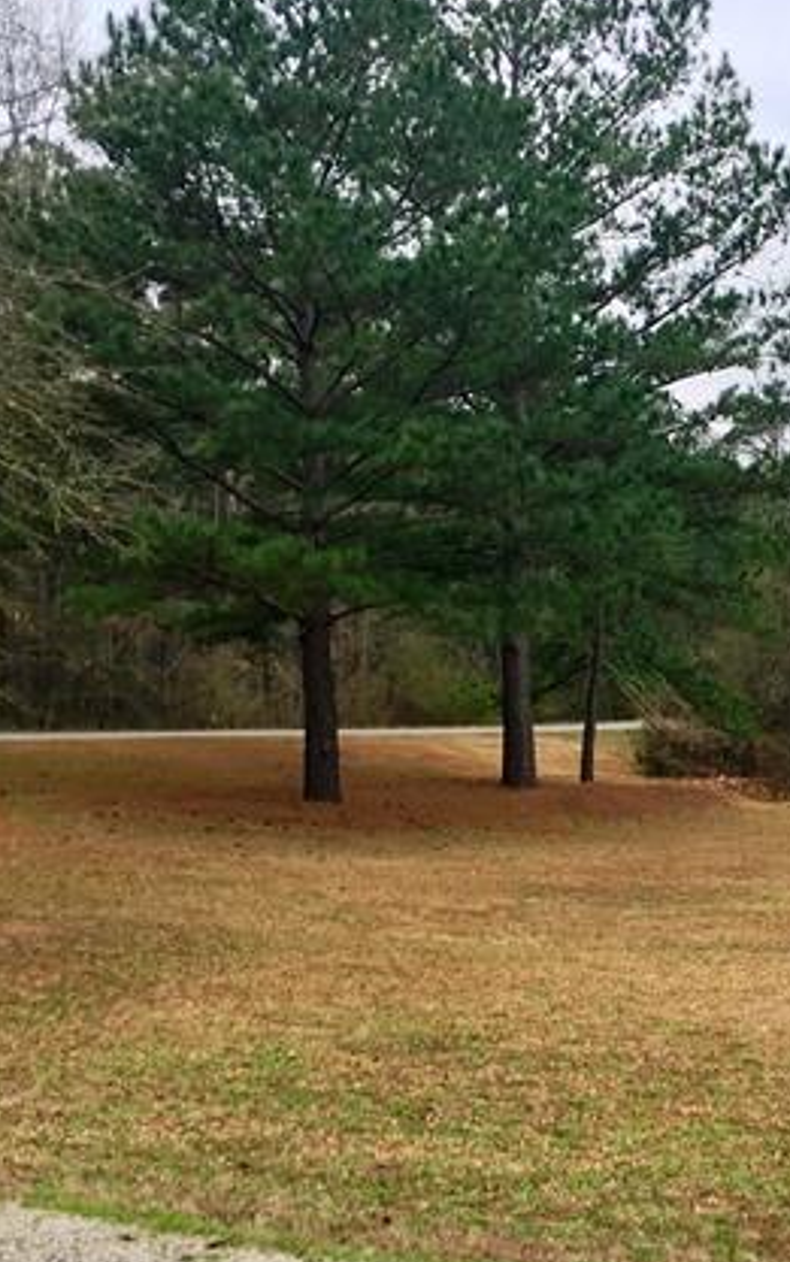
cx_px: 714
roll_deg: +0.3
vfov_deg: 34.5
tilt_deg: +0.7
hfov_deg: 21.5
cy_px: 620
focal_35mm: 59
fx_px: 2030
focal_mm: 4.15
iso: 25
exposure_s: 1/323
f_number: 2.2
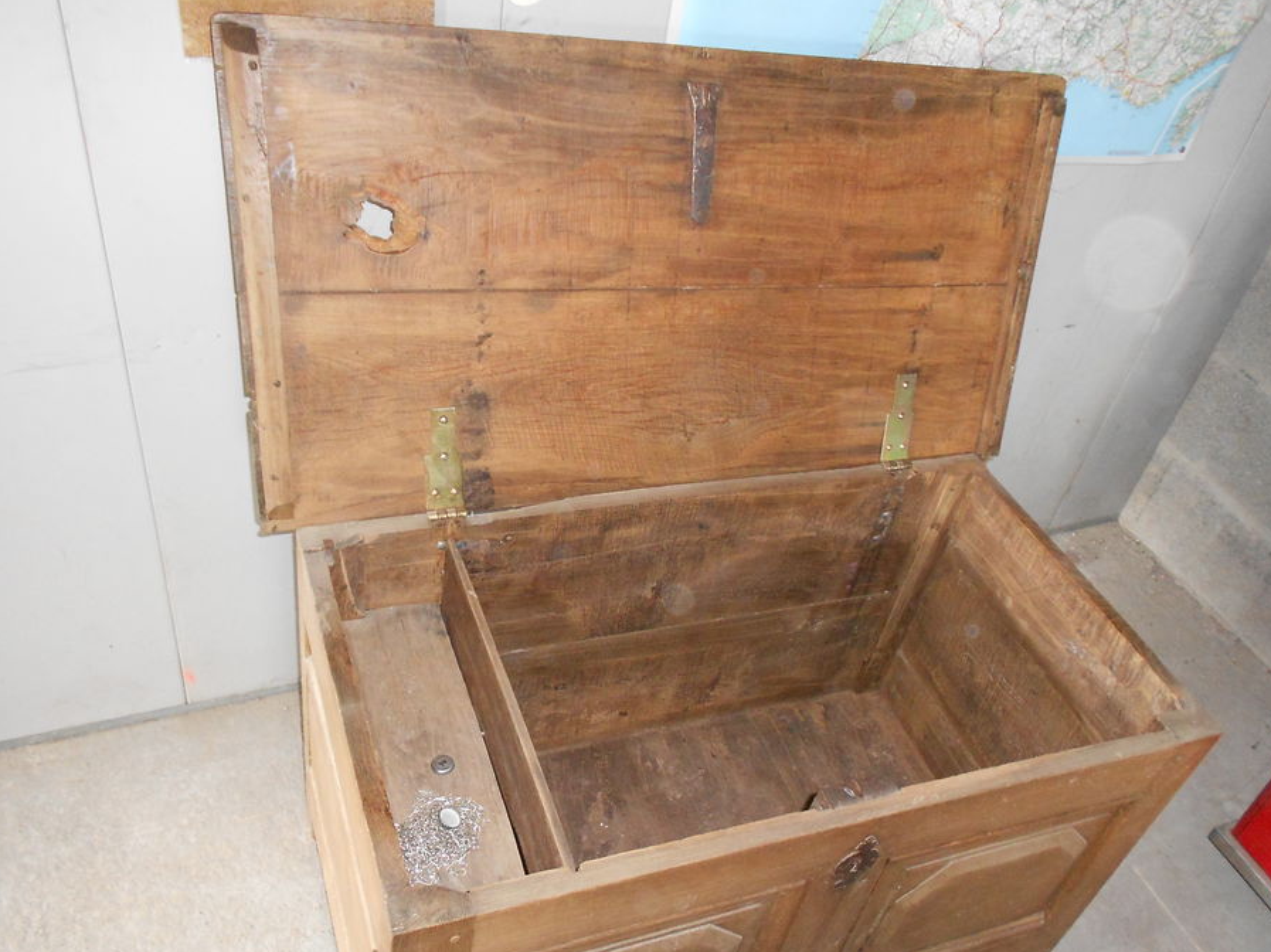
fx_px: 1064
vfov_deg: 48.1
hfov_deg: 61.7
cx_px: 659
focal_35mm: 29
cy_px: 527
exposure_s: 1/25
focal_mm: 4.6
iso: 400
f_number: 3.2
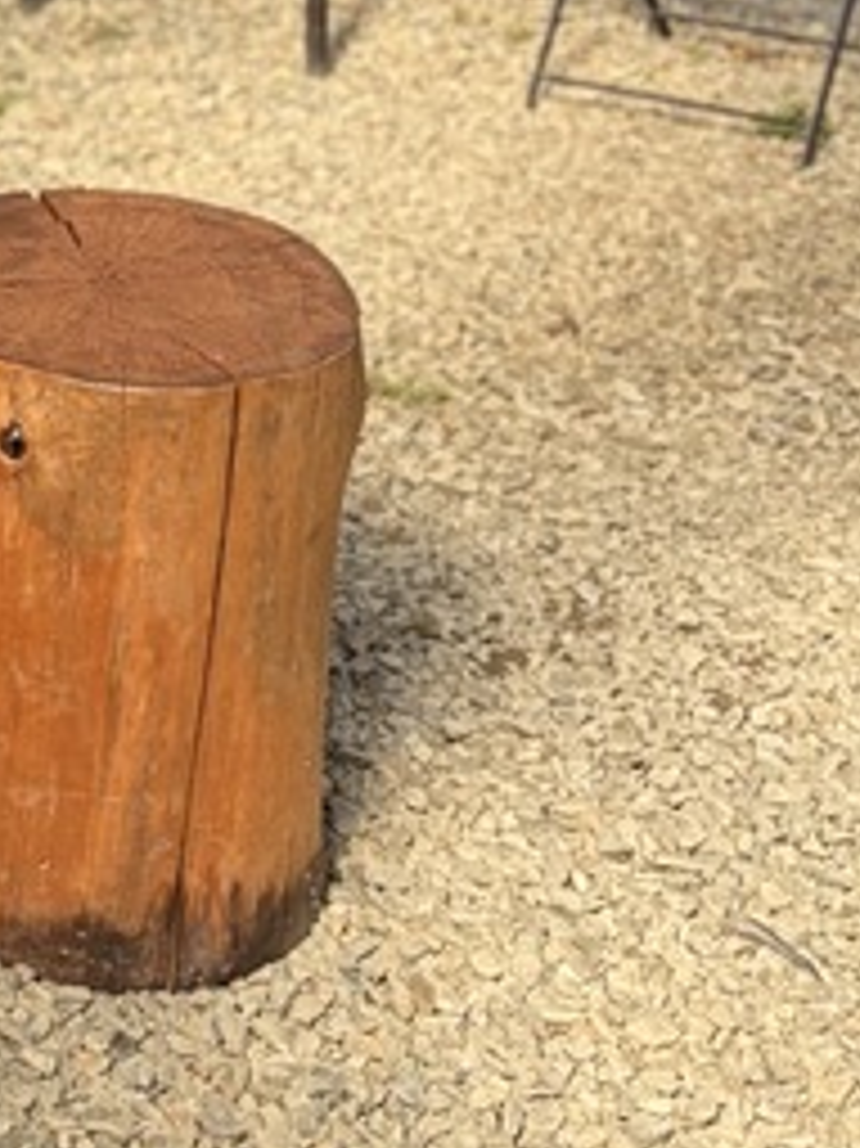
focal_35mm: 102
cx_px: -666
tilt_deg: -12.0
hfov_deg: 13.1
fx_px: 3382
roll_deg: +0.8
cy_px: -284
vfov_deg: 18.2
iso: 50
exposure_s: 1/764
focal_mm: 5.96
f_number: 1.6
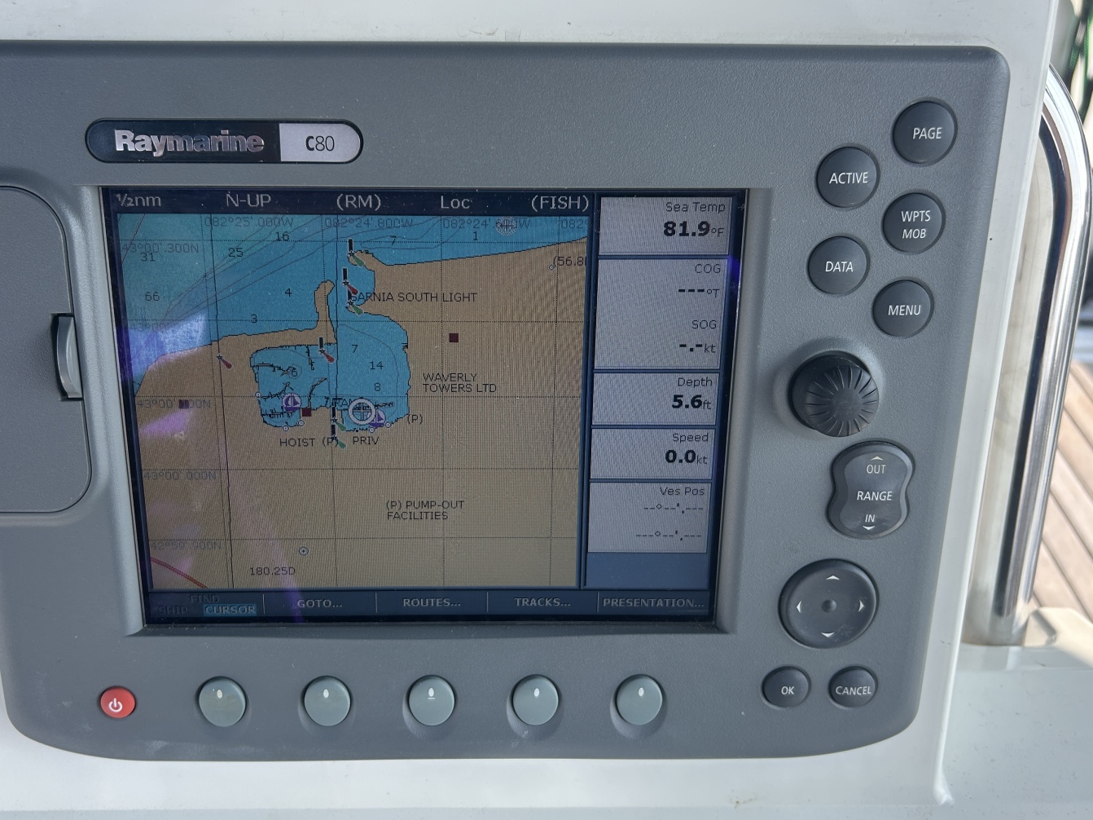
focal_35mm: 31
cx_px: 493
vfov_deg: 45.4
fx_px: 979
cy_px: 409
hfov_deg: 58.2
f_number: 1.5
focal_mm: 5.7
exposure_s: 1/840
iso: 50
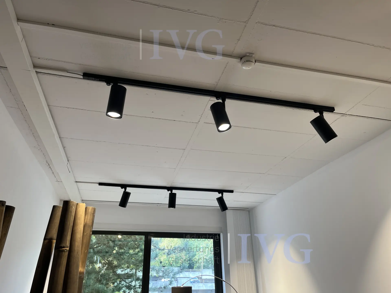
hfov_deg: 67.3
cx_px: 196
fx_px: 294
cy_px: 146
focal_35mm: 26
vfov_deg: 53.1
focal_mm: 5.1
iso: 64
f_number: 1.6
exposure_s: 1/100
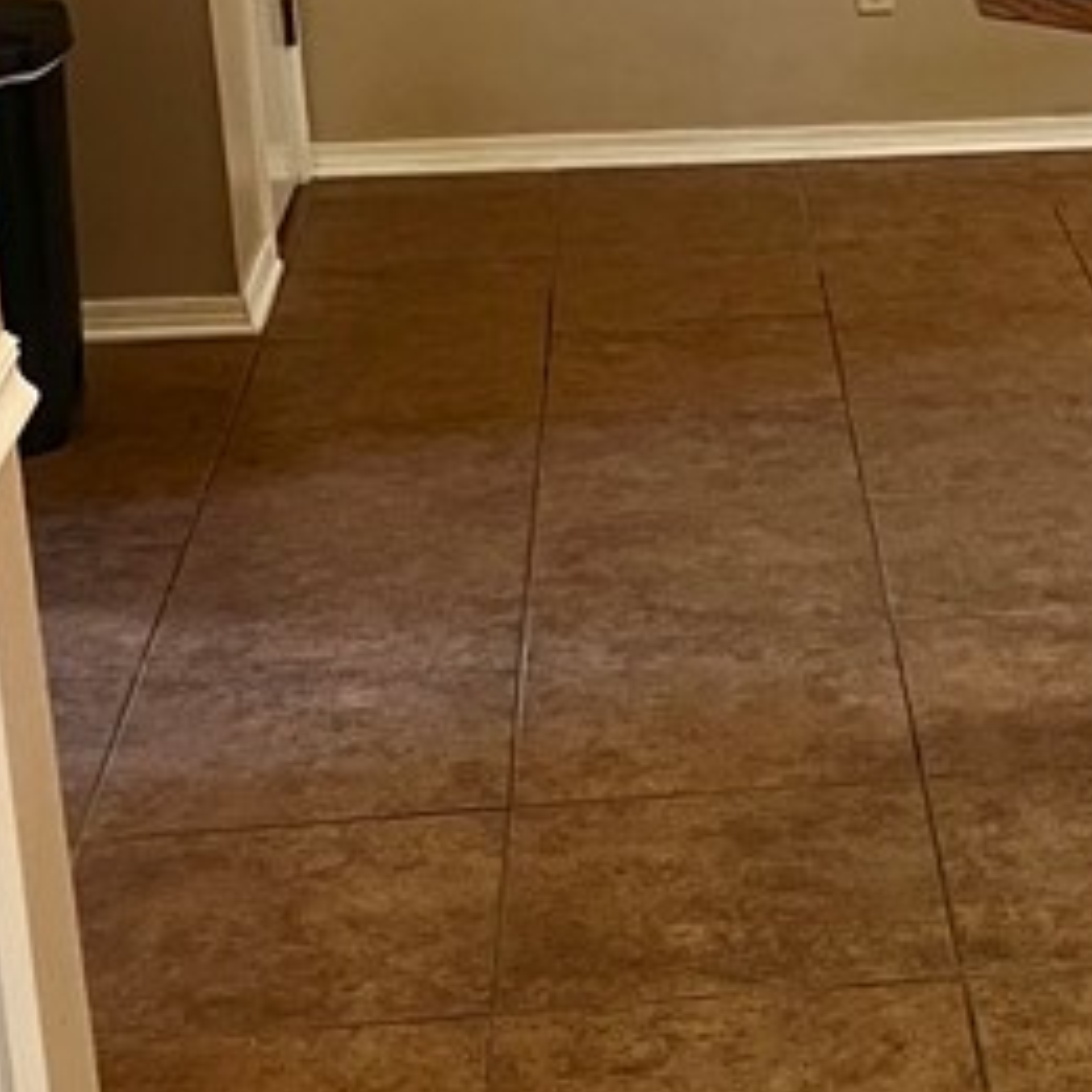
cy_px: 389
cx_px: 1021
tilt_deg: -17.1
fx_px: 3212
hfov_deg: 18.9
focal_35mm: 90
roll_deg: +2.2
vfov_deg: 19.3
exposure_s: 1/60
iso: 320
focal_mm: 5.7
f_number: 1.5
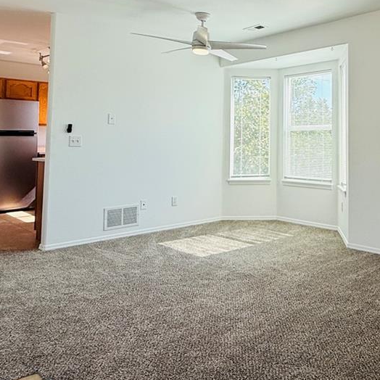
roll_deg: -0.4
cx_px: 323
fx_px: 422
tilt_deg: +3.5
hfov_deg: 45.1
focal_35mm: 34
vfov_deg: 47.4
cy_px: 117
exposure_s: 1/277
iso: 50
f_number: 2.2
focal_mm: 2.22
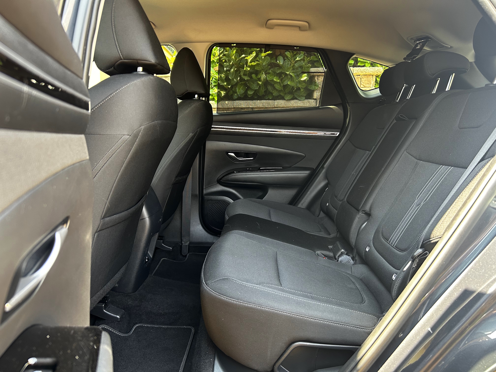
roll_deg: +0.8
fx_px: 373
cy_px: 186
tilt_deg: -7.2
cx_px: 248
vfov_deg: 53.1
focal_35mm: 26
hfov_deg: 67.3
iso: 125
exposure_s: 1/113
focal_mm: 5.7
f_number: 1.5
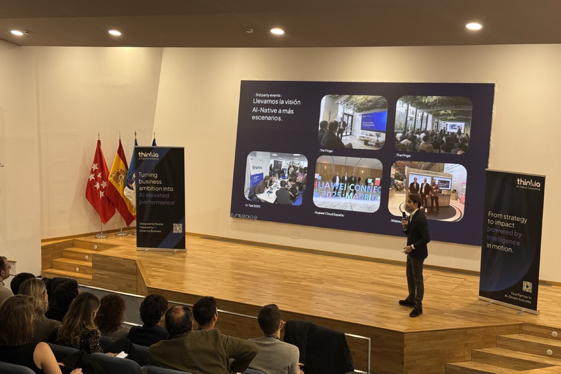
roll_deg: -1.3
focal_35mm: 50
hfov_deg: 39.6
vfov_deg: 27.0
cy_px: 169
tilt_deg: -8.0
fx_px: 779
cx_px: 280
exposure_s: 1/60
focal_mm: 6.76
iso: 125
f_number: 1.78
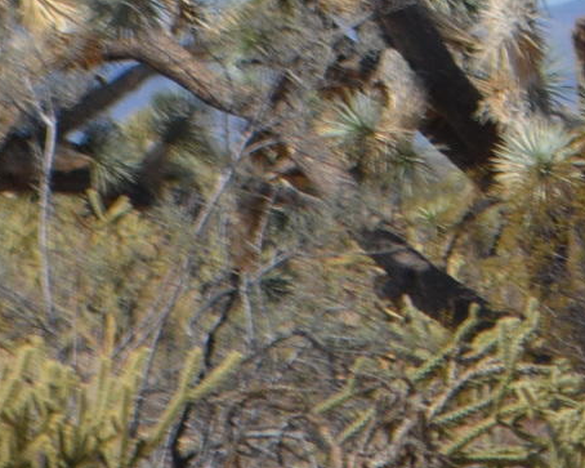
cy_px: -281
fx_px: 8847
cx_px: 1282
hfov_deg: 3.7
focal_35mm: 511
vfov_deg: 3.0
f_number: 7.1
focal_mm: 55
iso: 400
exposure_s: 1/2000
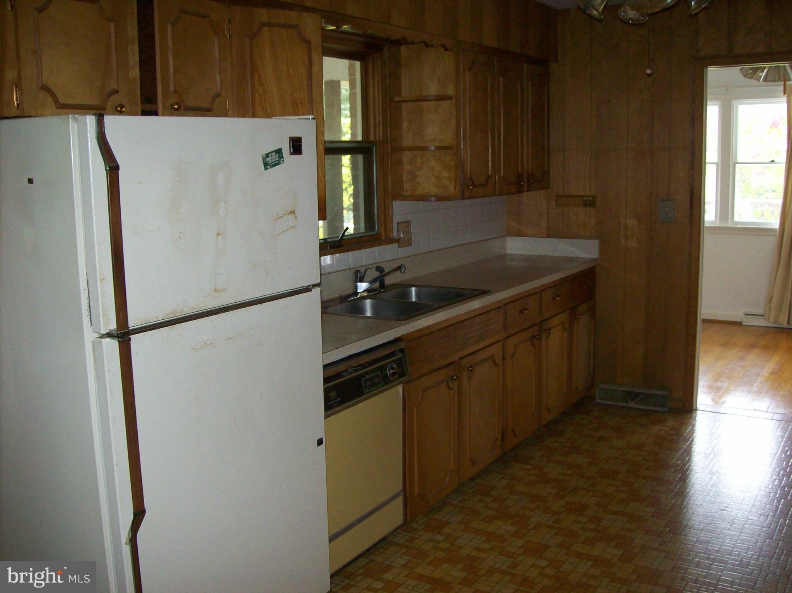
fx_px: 823
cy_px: 296
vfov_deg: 39.6
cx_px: 396
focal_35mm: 36
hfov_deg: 51.4
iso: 200
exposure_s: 1/64
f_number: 2.7
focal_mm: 6
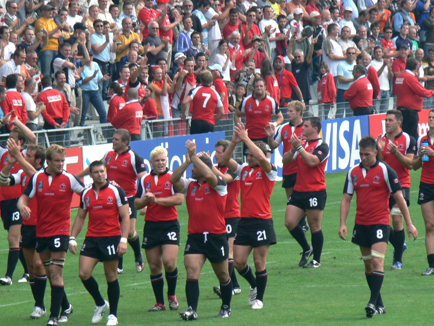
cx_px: 217
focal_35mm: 535
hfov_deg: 3.7
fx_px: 6708
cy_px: 163
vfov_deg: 2.8
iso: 80
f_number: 5.6
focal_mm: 88.8
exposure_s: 1/160
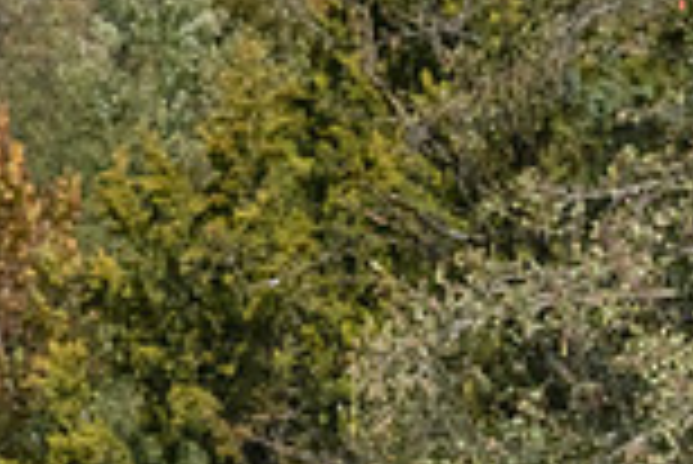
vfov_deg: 3.3
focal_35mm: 421
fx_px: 8112
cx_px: 720
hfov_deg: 4.9
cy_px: 822
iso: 800
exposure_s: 1/640
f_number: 16
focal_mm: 112
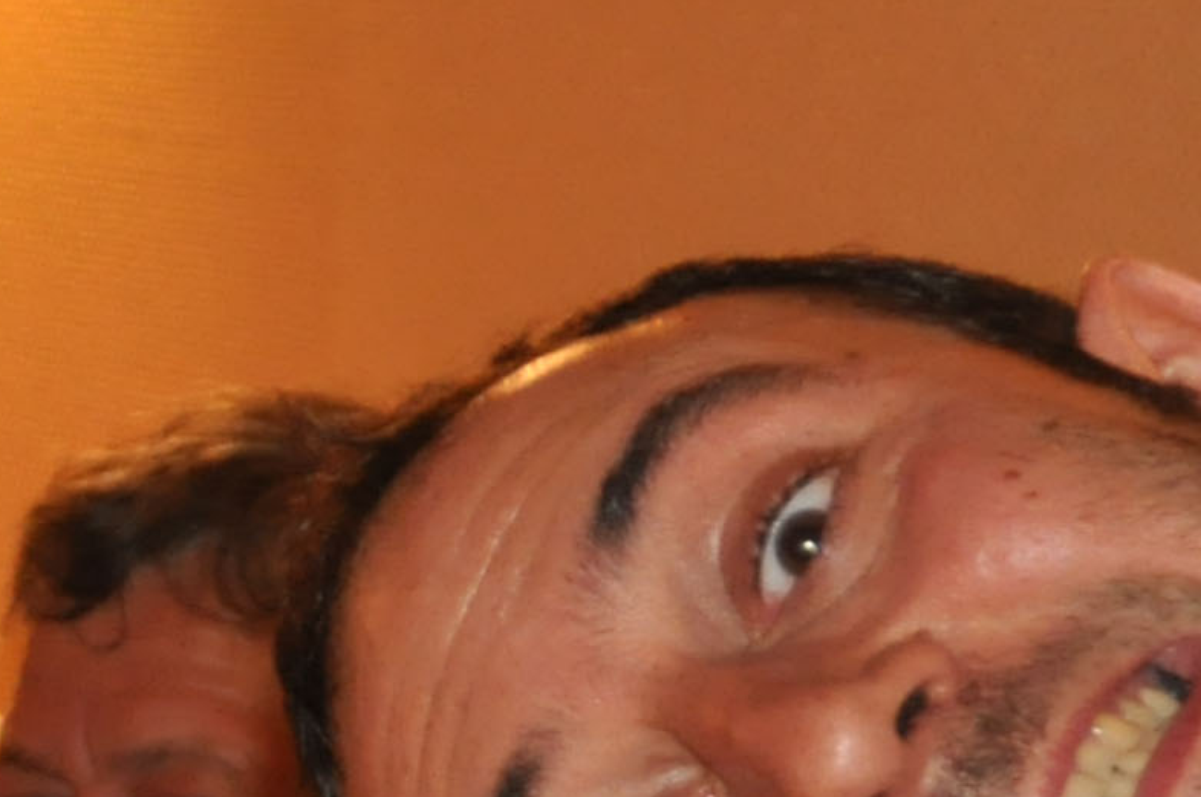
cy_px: 438
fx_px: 7096
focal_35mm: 213
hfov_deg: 9.2
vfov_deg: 6.4
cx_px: -1039
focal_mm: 26
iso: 800
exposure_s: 1/60
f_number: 4
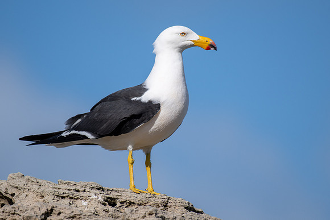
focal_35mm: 765
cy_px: 101
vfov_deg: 1.8
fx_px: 7014
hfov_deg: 2.7
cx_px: 162
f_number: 5.6
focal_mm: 500
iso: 100
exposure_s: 1/2000
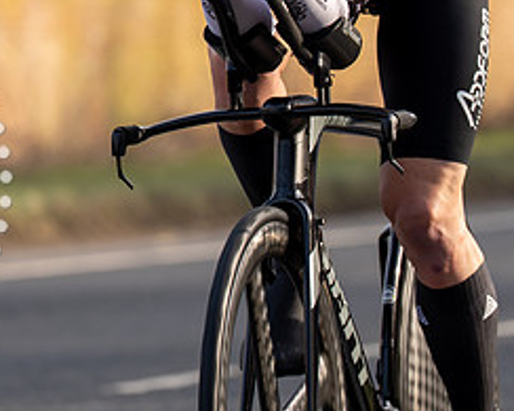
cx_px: 177
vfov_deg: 3.3
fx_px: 7117
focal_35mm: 468
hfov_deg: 4.1
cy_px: -61
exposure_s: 1/800
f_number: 4
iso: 160
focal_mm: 158
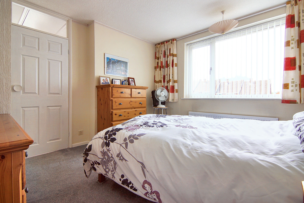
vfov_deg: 72.1
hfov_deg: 95.0
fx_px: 139
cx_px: 152
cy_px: 102
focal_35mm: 16
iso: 100
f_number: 10
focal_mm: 11
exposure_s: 1/20
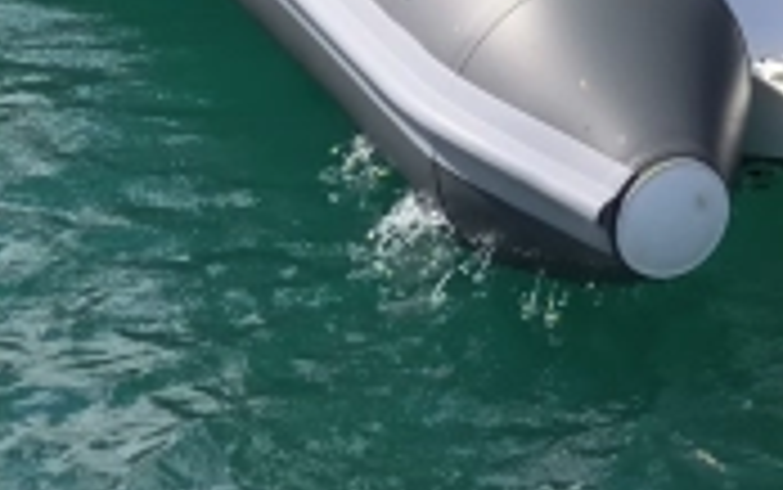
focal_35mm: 134
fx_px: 2861
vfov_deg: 9.4
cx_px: 702
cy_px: -357
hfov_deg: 15.4
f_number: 1.7
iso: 50
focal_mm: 4.71
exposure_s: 1/1753
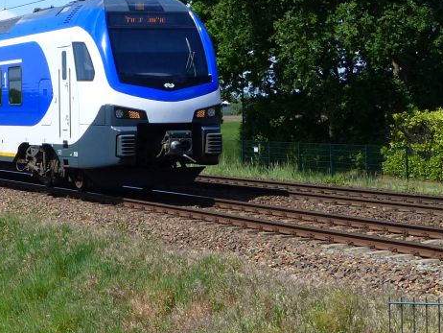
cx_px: 124
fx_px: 1562
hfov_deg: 16.1
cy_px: 112
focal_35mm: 122
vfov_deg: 12.1
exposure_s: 1/800
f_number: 4
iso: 100
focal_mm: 8.4
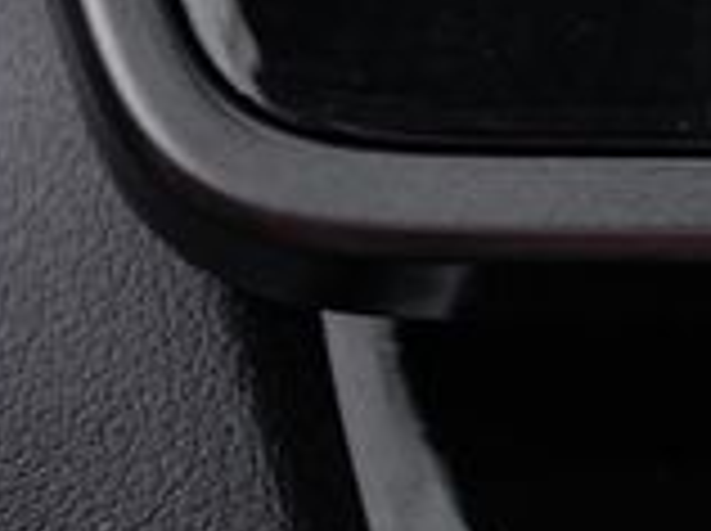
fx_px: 5599
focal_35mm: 273
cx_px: 1377
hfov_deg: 7.0
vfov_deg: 5.4
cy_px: 2
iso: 500
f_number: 5
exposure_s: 1/200
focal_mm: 70
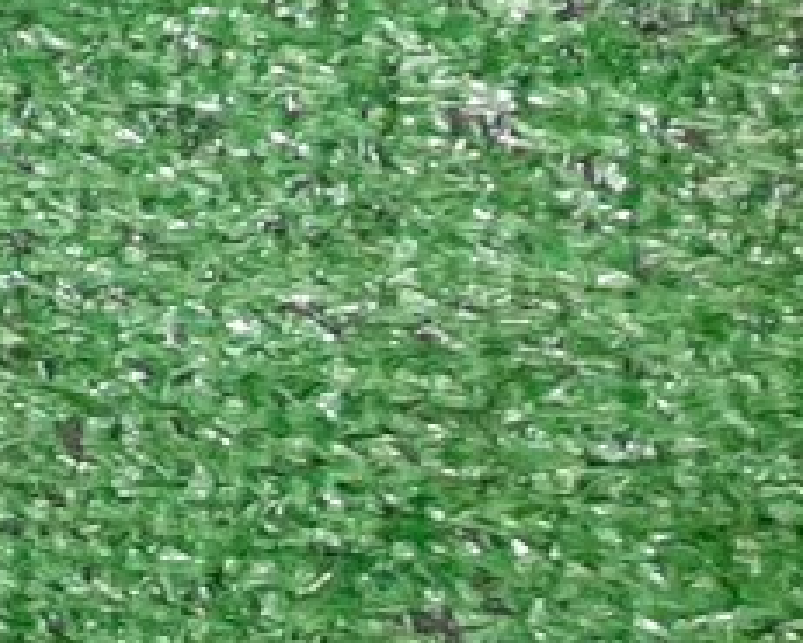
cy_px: -952
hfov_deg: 10.5
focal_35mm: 158
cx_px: -1140
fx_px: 3757
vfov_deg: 8.8
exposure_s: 1/50
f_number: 1.7
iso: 226
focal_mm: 3.93
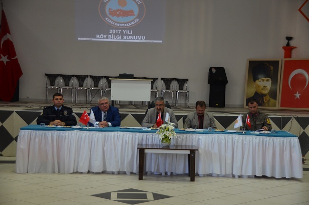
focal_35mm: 66
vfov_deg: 20.5
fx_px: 565
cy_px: 102
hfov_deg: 30.6
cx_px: 154
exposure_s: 1/60
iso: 800
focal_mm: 44
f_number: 4.5
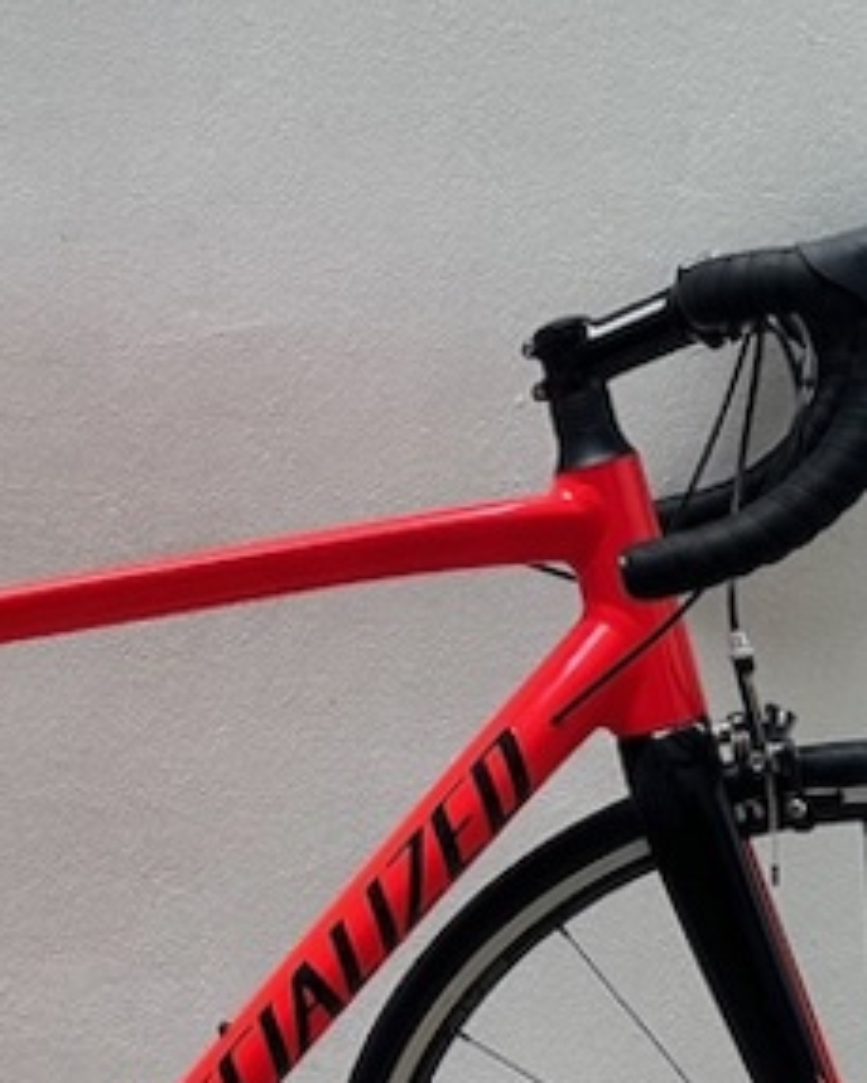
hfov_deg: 21.6
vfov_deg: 27.2
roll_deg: -1.7
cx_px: 61
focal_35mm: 69
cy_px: 795
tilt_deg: -7.6
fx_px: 2212
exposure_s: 1/300
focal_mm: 6.86
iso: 80
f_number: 1.78
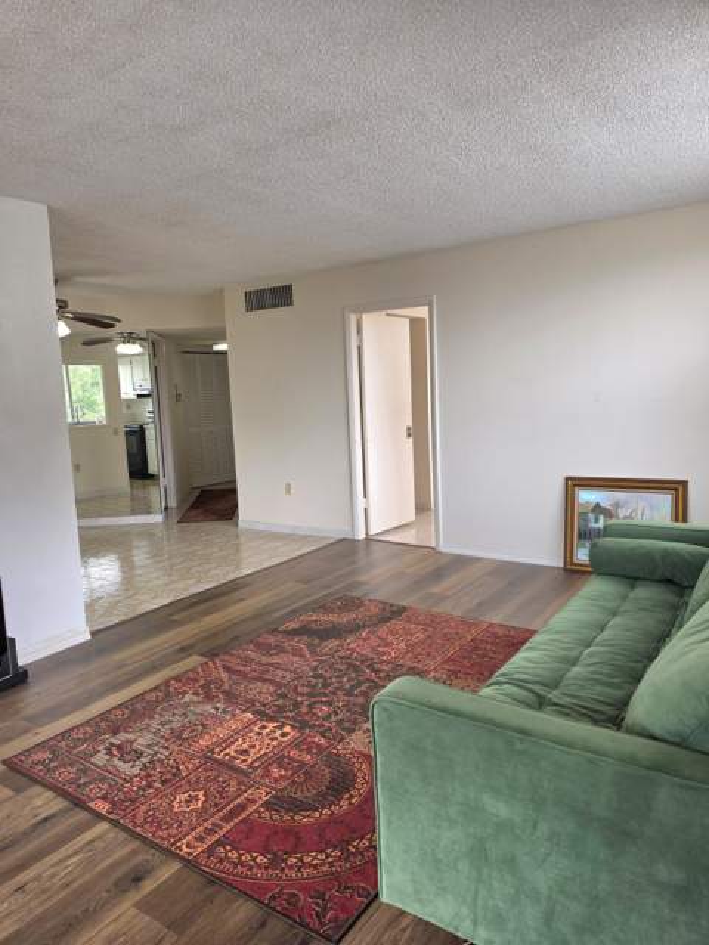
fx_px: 628
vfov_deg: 73.9
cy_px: 472
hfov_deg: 58.9
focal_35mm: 23
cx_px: 354
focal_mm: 6.5
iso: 40
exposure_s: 1/120
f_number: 1.4
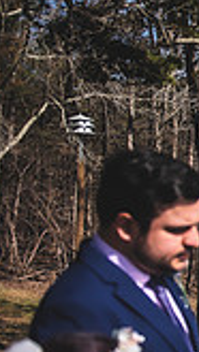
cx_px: 591
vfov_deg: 20.7
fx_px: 965
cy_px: 199
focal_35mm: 103
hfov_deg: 9.4
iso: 100
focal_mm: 28
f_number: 2.8
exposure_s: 1/2500
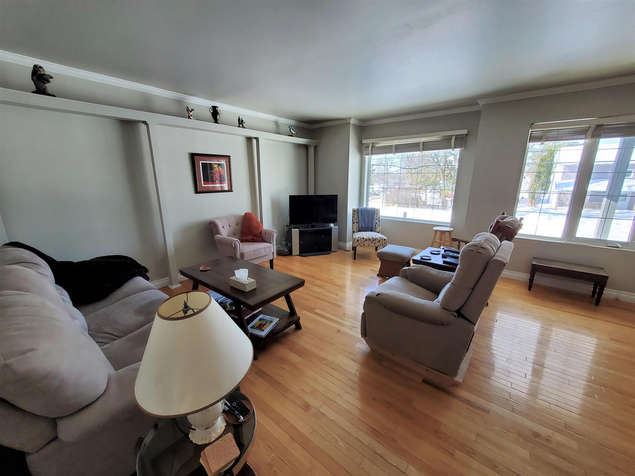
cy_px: 238
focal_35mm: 13
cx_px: 318
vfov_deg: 89.9
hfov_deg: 106.2
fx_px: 238
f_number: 2.2
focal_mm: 1.8
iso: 100
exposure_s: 1/60
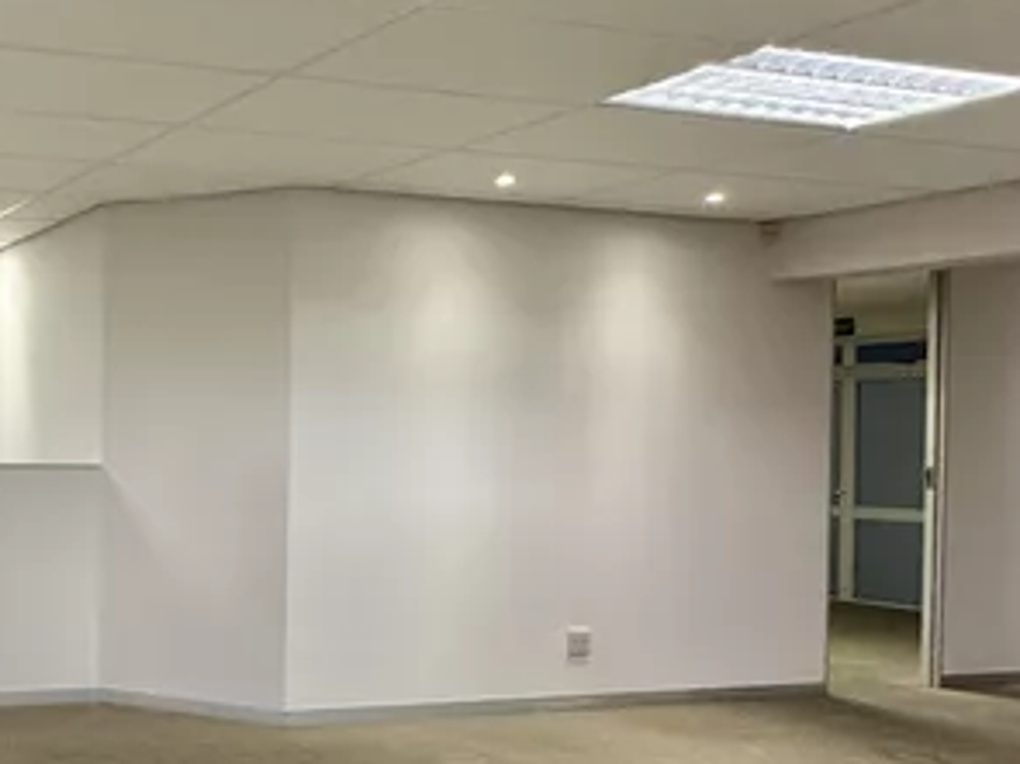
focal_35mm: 38
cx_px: -163
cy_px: 446
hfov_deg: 38.3
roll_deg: -0.9
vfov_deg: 37.6
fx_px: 1119
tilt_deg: -0.5
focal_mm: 2.22
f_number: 2.2
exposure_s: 1/100
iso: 250
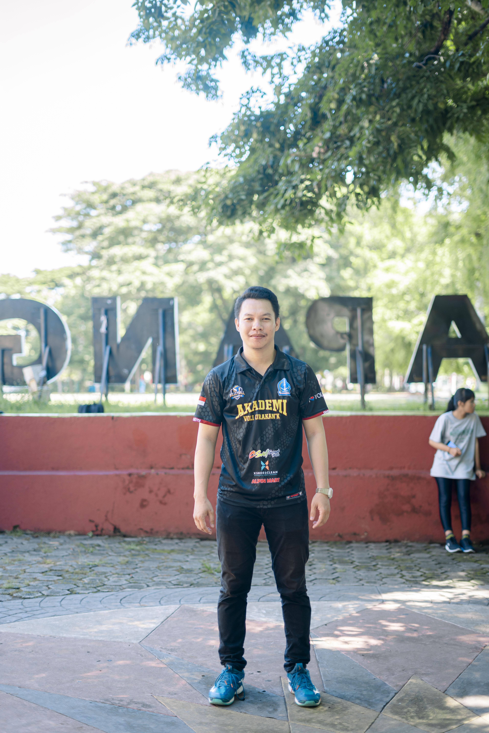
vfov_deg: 39.6
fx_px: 1019
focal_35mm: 50
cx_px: 244
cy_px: 366
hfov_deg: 27.0
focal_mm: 50
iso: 100
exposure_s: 1/160
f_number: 1.8
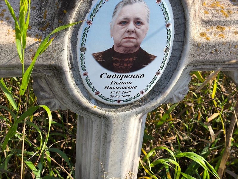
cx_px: 119
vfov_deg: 29.1
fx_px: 344
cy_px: 90
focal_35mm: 50
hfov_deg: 38.2
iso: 50
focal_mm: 4.71
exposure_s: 1/550
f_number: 1.7
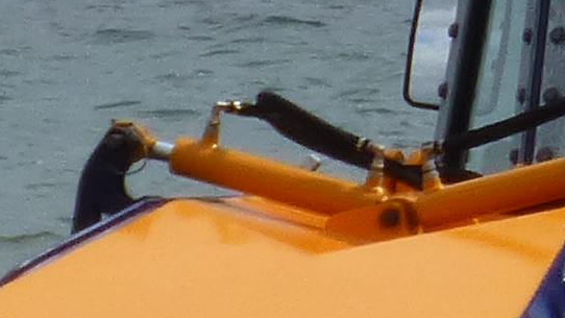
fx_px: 24347
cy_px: -169
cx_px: 1233
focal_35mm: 1625
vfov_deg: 0.7
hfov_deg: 1.3
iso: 100
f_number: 5.5
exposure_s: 1/800
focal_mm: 33.3
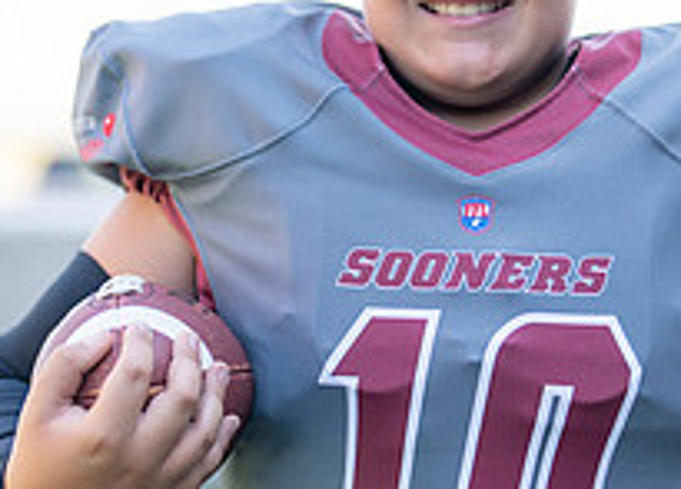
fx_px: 3137
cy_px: 213
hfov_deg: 12.3
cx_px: 520
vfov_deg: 8.9
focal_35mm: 162
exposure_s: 1/1600
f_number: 1.2
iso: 100
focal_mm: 50
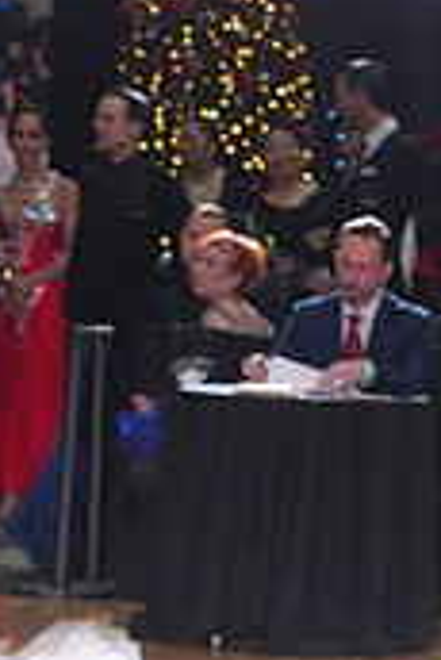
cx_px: 704
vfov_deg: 8.1
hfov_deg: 5.4
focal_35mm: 250
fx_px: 4584
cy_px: 848
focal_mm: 74
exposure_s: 1/200
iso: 3200
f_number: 7.1
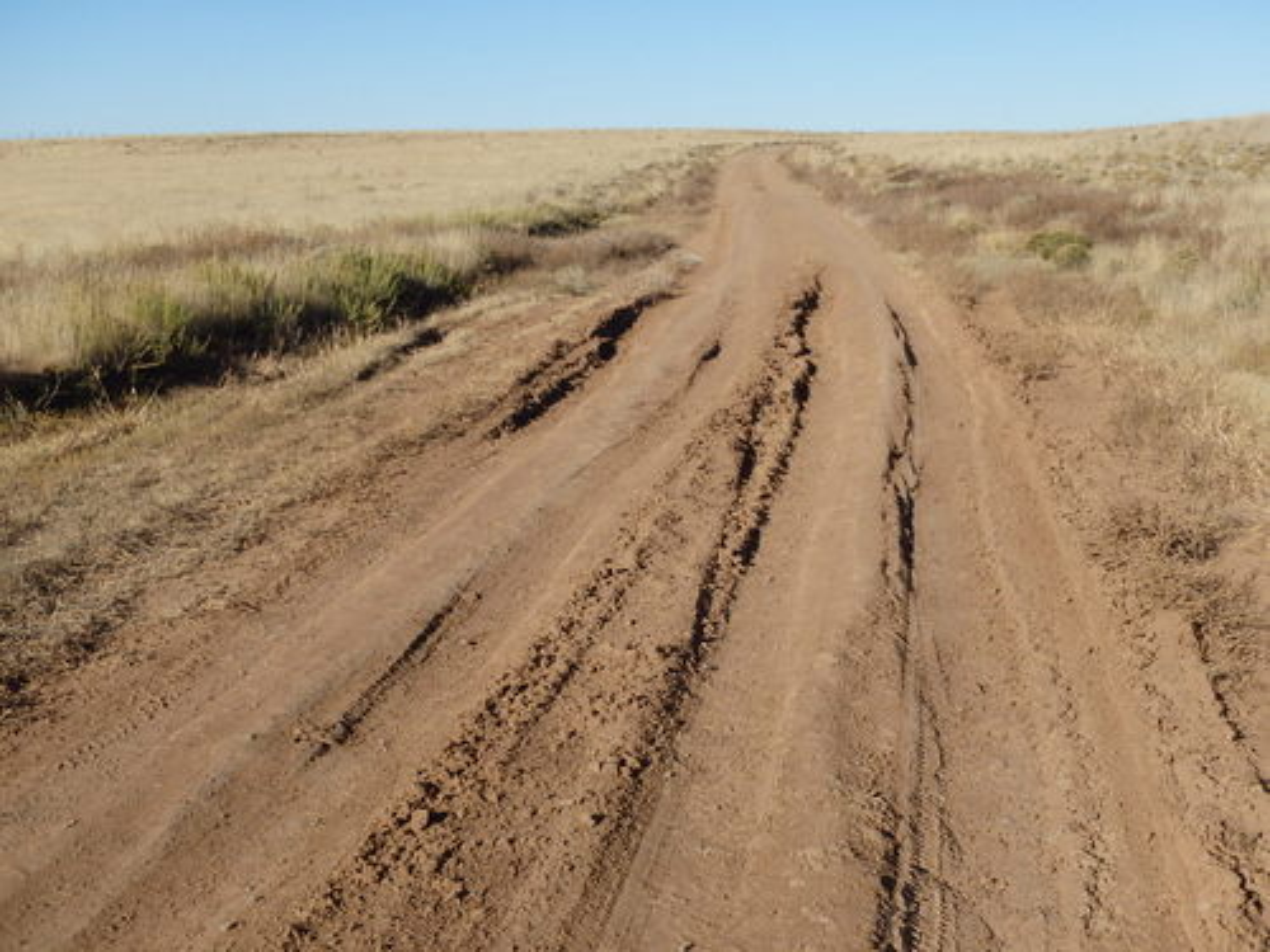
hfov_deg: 36.8
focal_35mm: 52
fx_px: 1908
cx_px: 635
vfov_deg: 28.0
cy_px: 476
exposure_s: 1/800
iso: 125
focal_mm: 9.4
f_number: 5
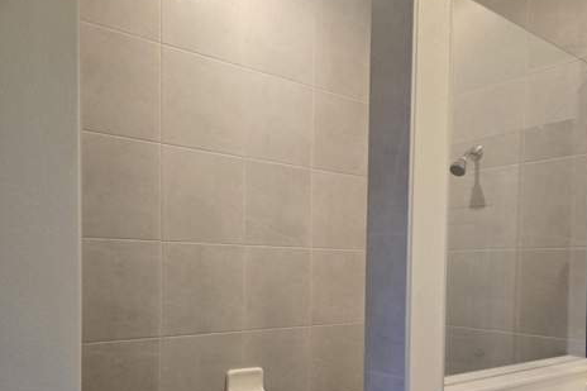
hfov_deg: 57.2
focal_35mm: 33
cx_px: 302
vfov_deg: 39.0
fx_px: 538
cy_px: 286
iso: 200
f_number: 1.7
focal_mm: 6.3
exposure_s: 1/120
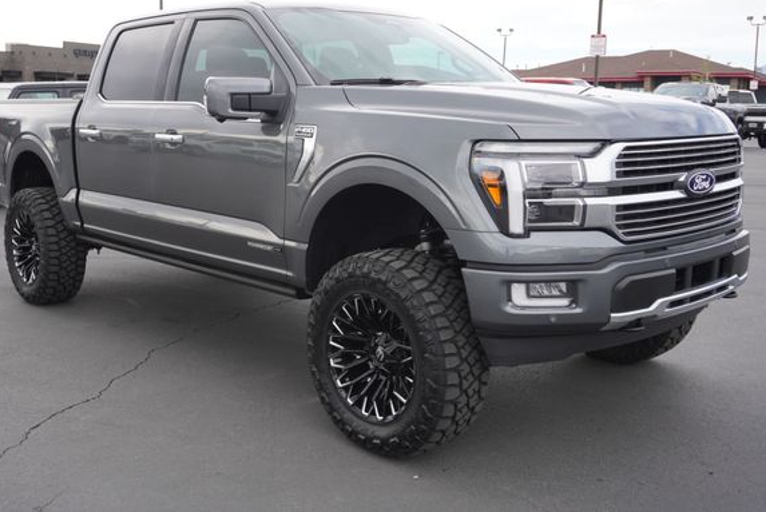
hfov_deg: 50.0
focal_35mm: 39
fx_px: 821
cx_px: 360
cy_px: 227
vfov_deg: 34.6
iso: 100
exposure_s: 1/125
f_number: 5.6
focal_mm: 23
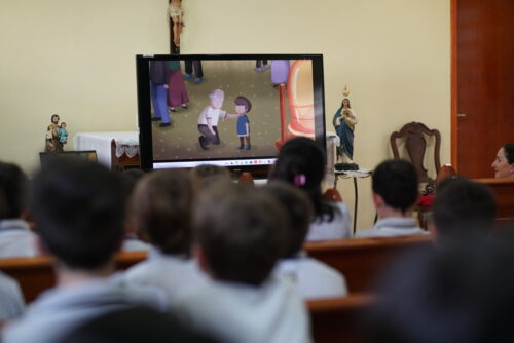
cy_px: 172
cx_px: 257
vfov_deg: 16.1
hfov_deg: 23.9
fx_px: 1214
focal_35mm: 85
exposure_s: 1/400
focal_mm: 85
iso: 1250
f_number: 2.2
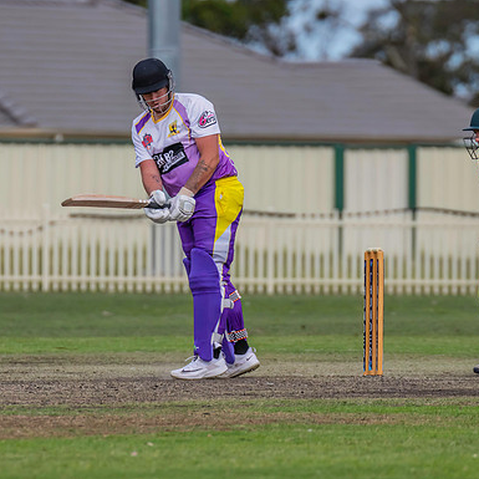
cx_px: 150
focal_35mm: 732
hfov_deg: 2.4
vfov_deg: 2.4
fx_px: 11460
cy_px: 225
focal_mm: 500
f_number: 6.3
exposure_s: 1/2500
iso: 800
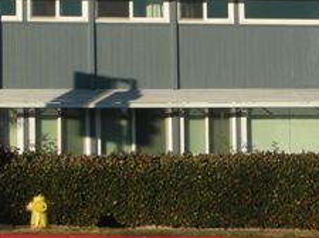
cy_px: -27
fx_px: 1914
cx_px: 157
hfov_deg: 9.5
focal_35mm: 208
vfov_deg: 7.1
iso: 50
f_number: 4.4
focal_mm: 12.2
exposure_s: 1/320
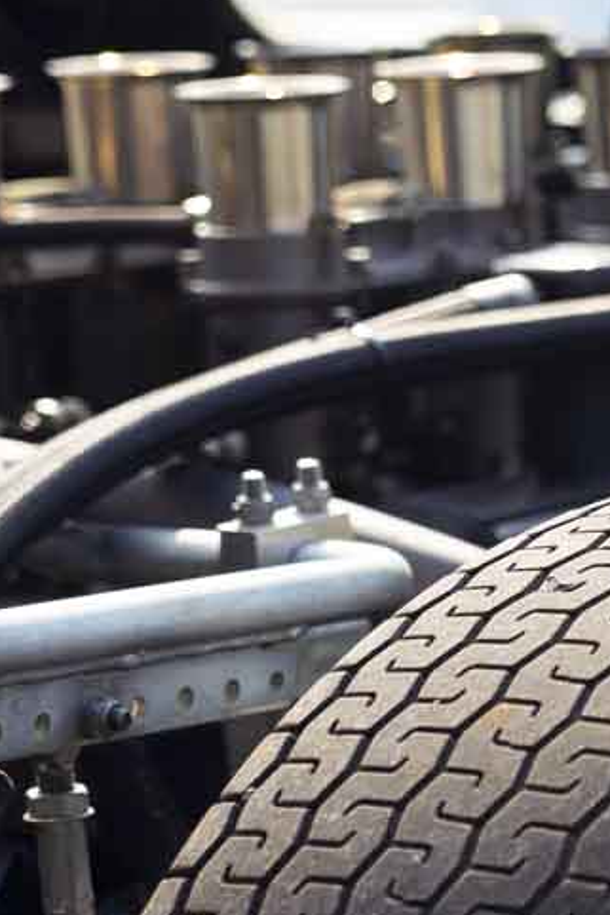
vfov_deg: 7.8
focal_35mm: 265
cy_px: 730
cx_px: 1117
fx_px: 6730
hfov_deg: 5.1
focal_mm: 59
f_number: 2.8
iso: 100
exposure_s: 1/640
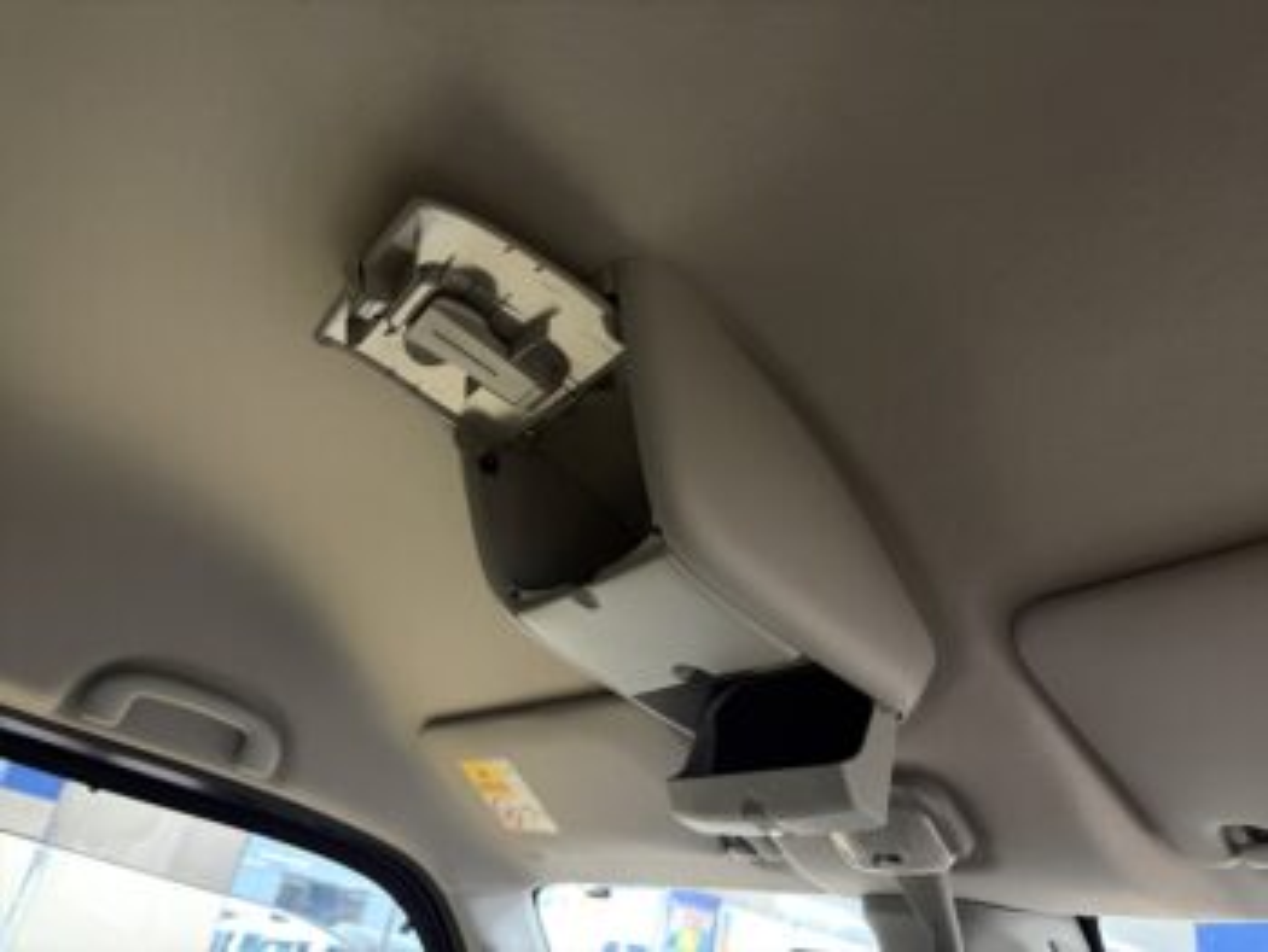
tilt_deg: +28.6
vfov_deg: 53.1
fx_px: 953
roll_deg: -12.2
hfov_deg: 67.3
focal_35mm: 26
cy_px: 476
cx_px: 634
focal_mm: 5.96
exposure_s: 1/25
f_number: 1.6
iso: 640
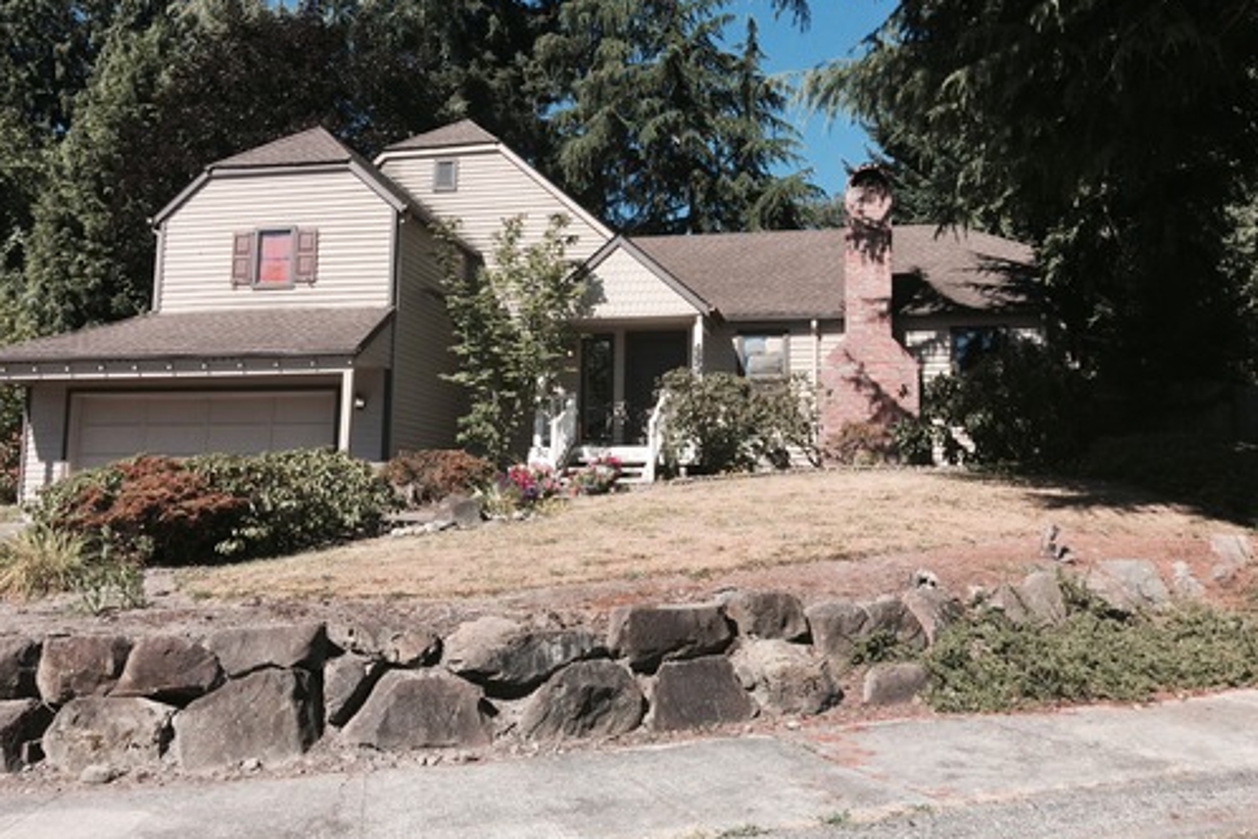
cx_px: 616
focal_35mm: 31
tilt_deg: +6.9
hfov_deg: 60.3
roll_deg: -2.9
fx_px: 1083
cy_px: 417
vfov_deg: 42.3
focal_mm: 4.15
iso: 32
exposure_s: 1/1412
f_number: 2.2
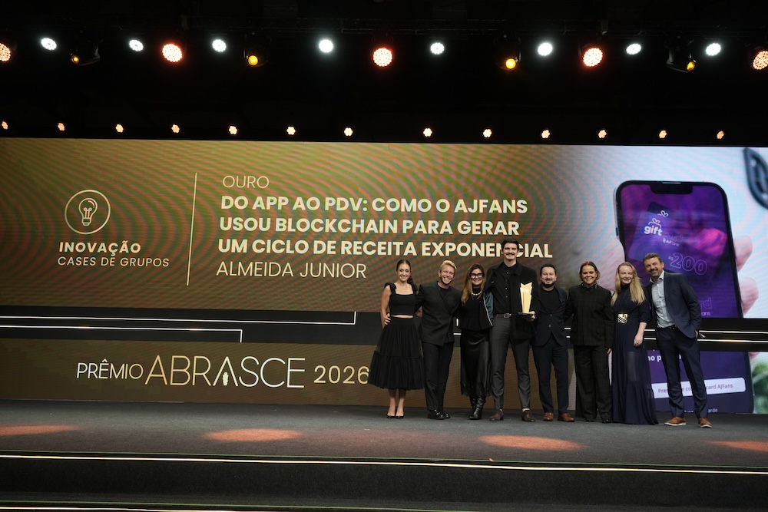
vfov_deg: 42.3
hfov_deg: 60.3
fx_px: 661
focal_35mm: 31
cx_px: 384
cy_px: 256
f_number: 9
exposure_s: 1/125
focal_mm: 31
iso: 2000
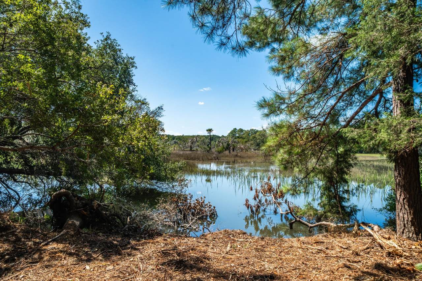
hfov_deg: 73.8
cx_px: 211
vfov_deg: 53.1
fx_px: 281
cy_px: 140
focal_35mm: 24
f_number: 10
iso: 500
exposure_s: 1/640
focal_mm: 24
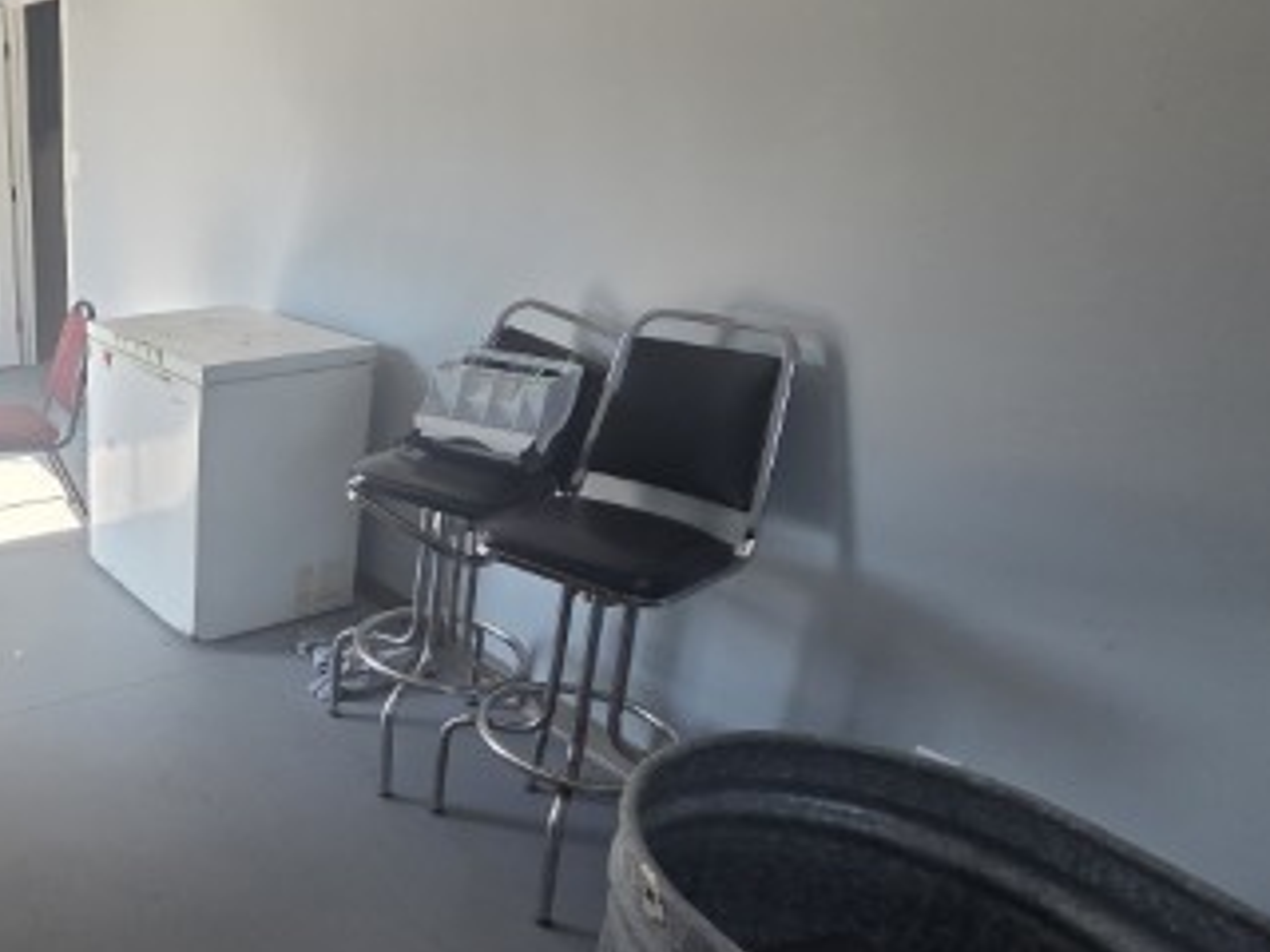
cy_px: 492
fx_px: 954
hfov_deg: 55.3
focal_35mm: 26
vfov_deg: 53.1
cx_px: 60
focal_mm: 2.2
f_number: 2.2
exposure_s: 1/120
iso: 64
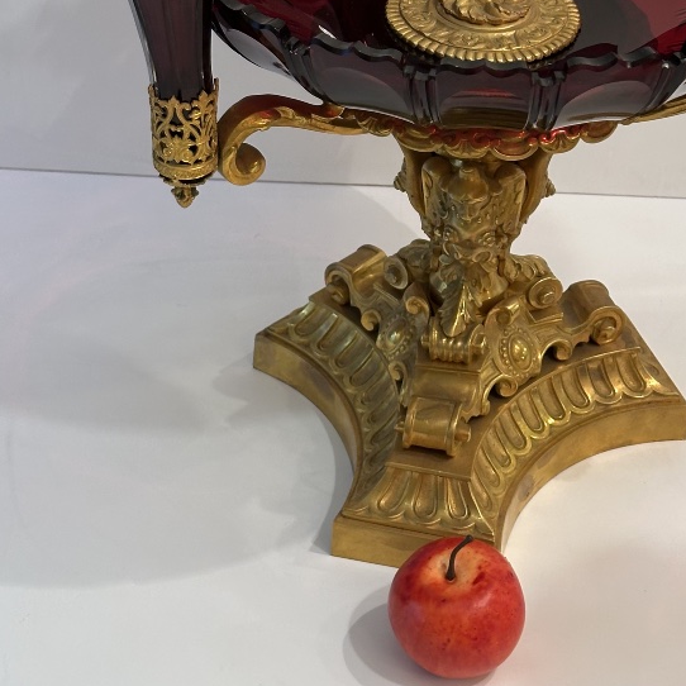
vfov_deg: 18.2
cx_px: 458
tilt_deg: -31.6
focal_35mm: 94
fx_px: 2108
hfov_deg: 18.4
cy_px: 91
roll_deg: -4.1
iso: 100
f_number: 1.78
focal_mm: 6.86
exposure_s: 1/50
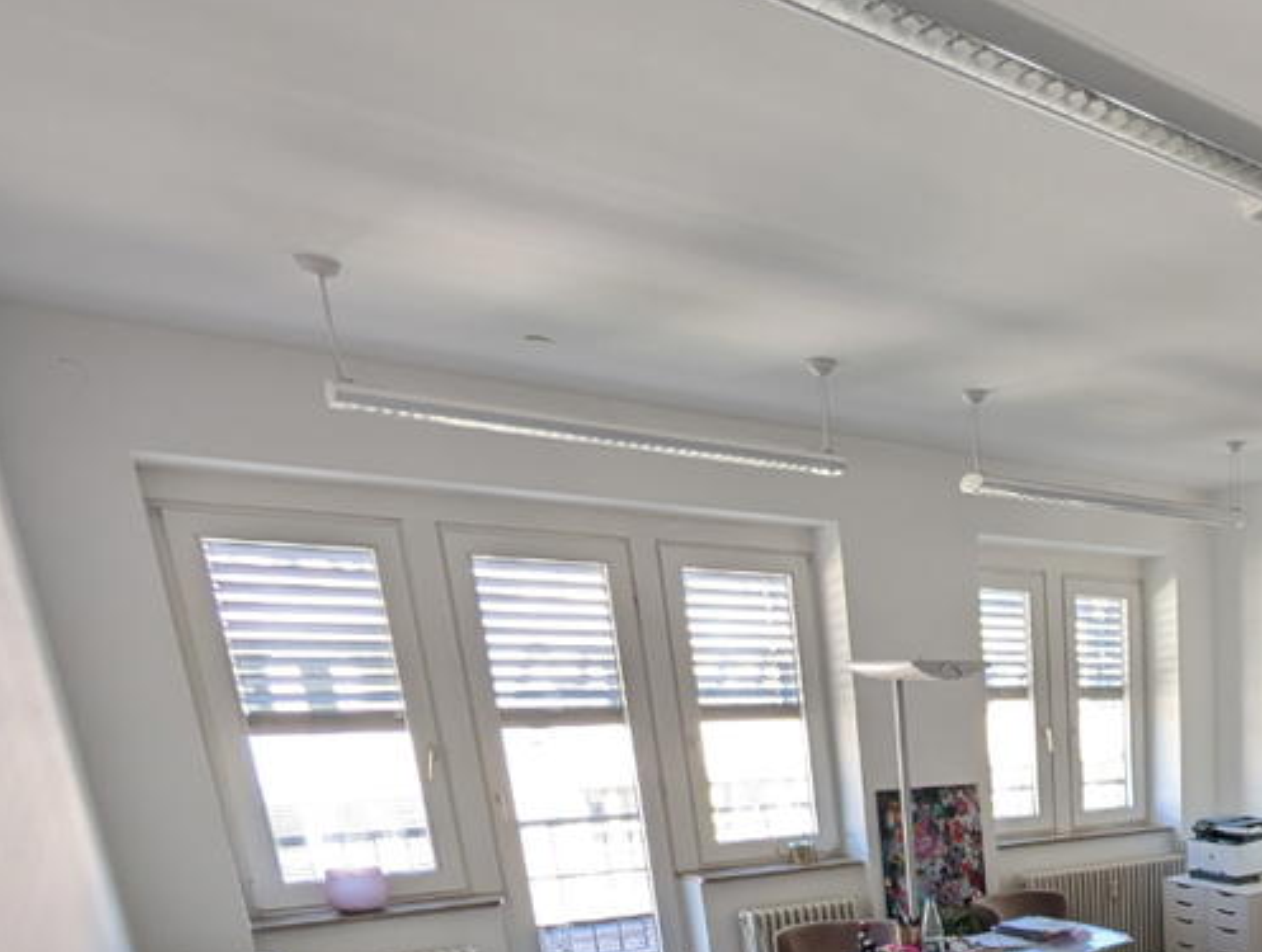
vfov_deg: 42.6
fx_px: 986
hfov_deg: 54.0
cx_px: 1205
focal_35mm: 27
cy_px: 999
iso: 83
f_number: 1.7
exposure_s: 1/261
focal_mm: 2.02
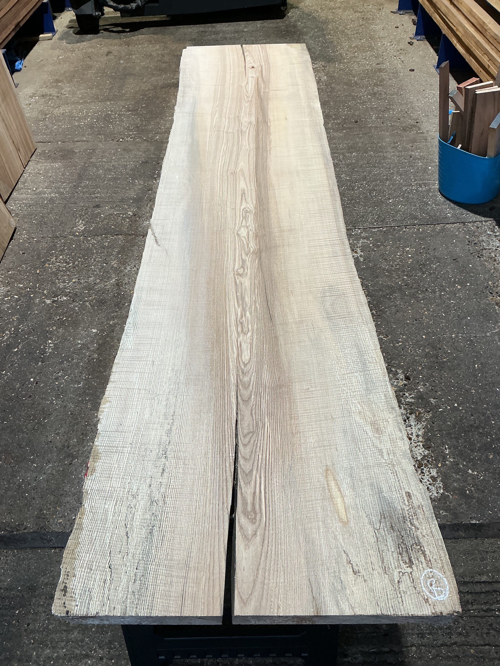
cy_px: 333
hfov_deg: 48.2
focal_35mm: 29
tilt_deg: -45.1
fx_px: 559
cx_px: 250
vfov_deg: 61.7
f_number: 1.8
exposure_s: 1/50
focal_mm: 3
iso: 50
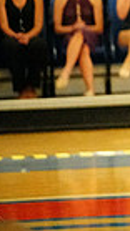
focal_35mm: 493
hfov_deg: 2.4
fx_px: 3027
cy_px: -36
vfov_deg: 4.4
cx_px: 473
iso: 25600
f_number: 2.8
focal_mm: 113
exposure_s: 1/1600
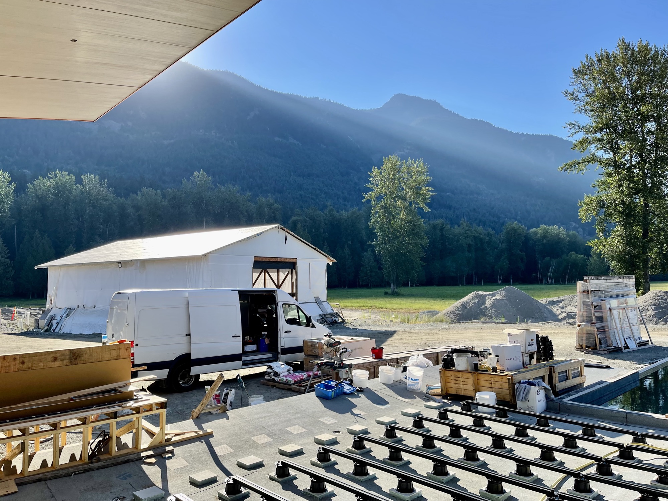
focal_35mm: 26
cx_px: 334
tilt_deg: +2.8
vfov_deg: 53.1
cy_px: 250
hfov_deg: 67.3
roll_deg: +0.8
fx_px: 502
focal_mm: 5.1
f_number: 1.6
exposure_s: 1/2012
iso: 32
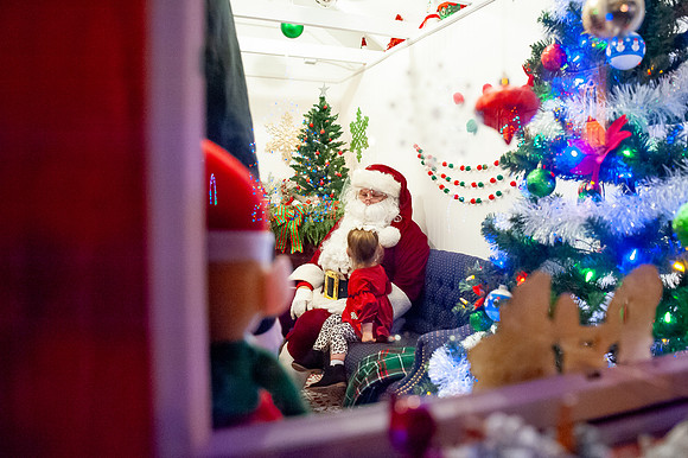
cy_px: 228
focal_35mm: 28
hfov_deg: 66.3
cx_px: 358
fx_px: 527
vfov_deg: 47.0
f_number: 4.5
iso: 6400
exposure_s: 1/125
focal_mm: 24
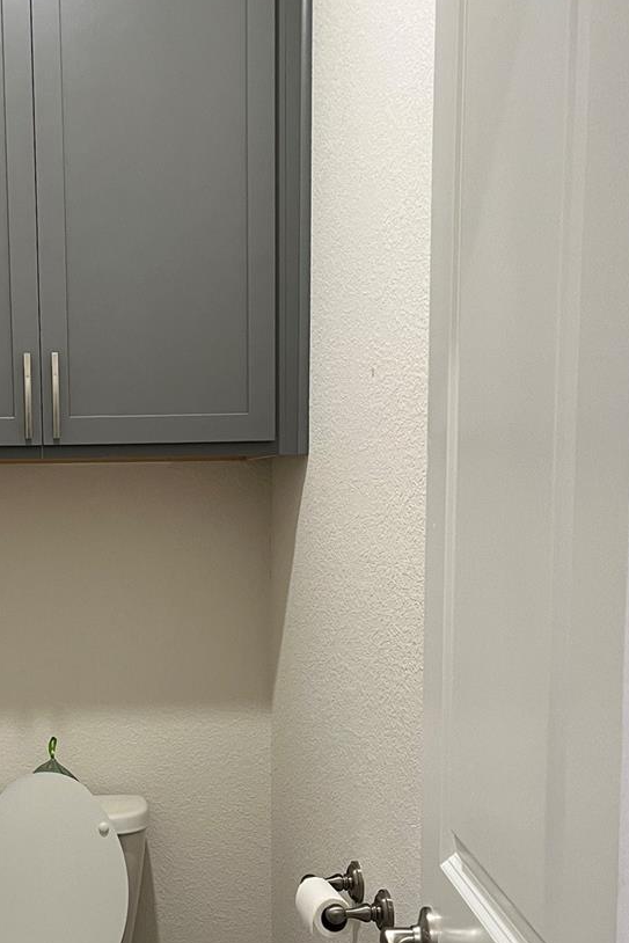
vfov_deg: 38.2
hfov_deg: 25.9
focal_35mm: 51
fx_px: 1336
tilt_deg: -7.8
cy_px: 672
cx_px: 109
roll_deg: +0.7
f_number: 1.6
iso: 125
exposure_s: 1/60
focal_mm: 5.1
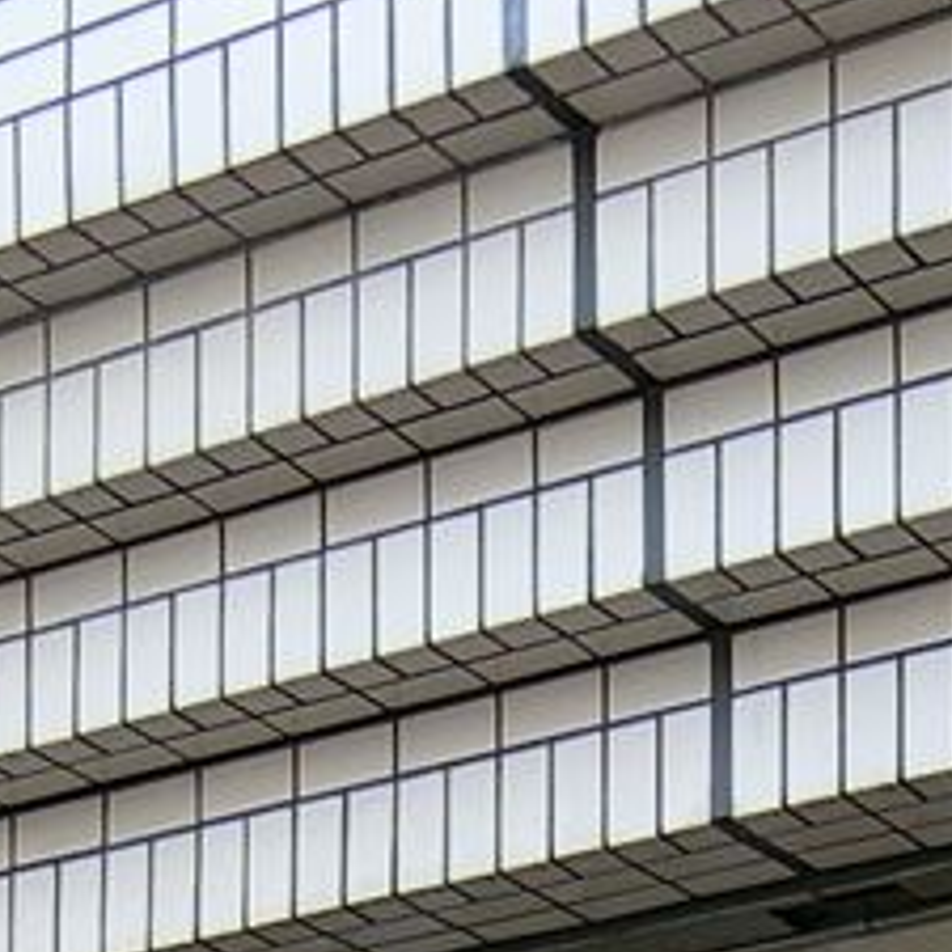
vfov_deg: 11.0
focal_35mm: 132
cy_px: 2340
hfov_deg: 13.2
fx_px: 4107
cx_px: 453
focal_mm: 4.6
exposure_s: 1/200
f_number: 2.8
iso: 80
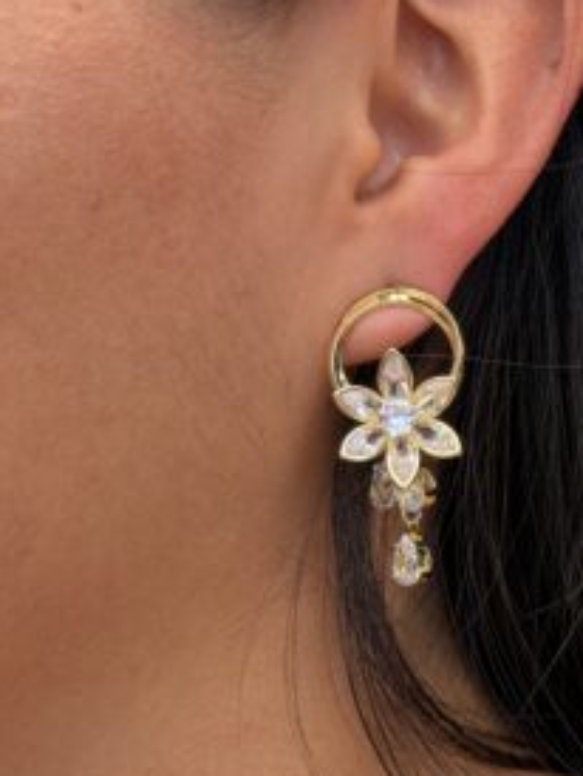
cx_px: 416
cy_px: 337
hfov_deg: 20.9
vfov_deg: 27.7
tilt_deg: -0.8
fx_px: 1569
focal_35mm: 70
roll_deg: +0.4
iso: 64
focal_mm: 6.76
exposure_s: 1/1100
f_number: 1.78
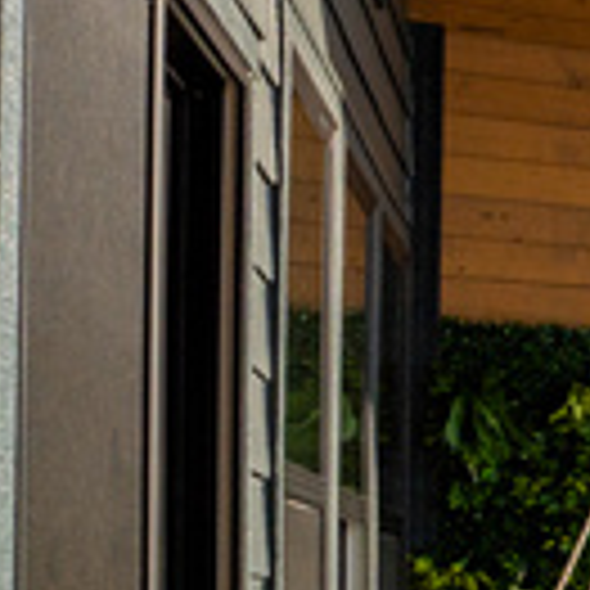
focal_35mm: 109
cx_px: 2522
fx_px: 2102
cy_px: 608
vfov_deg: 15.6
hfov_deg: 7.6
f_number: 8
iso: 250
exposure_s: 1/1000
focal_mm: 14
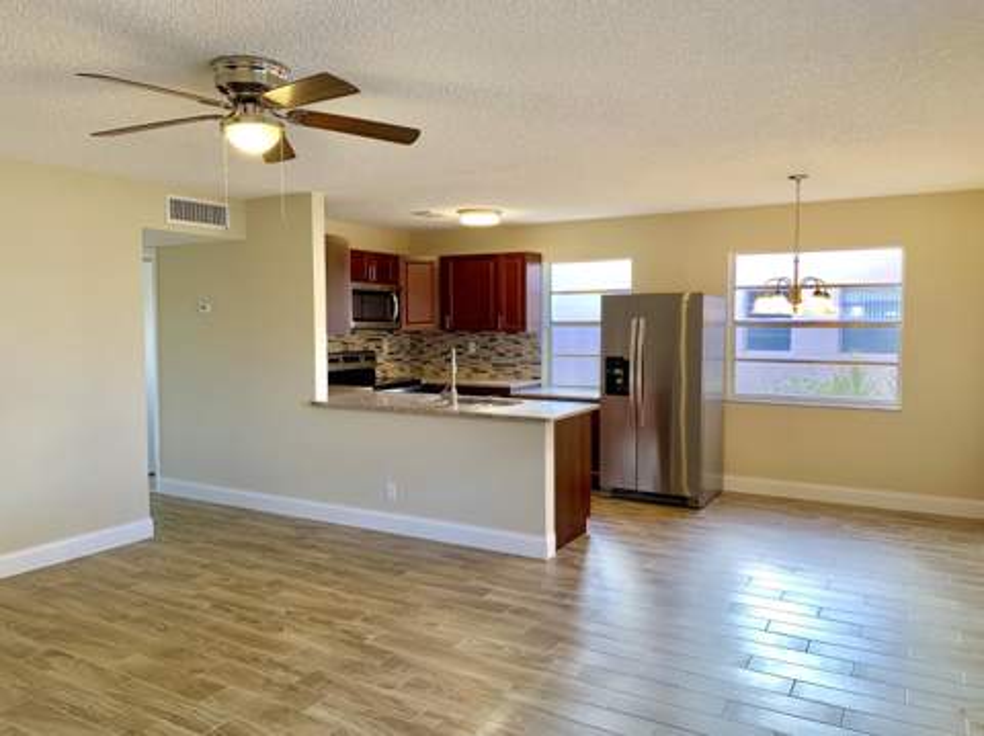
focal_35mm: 26
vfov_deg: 53.0
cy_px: 368
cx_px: 492
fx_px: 738
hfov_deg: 67.4
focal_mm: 4.25
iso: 64
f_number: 1.8
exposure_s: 1/60
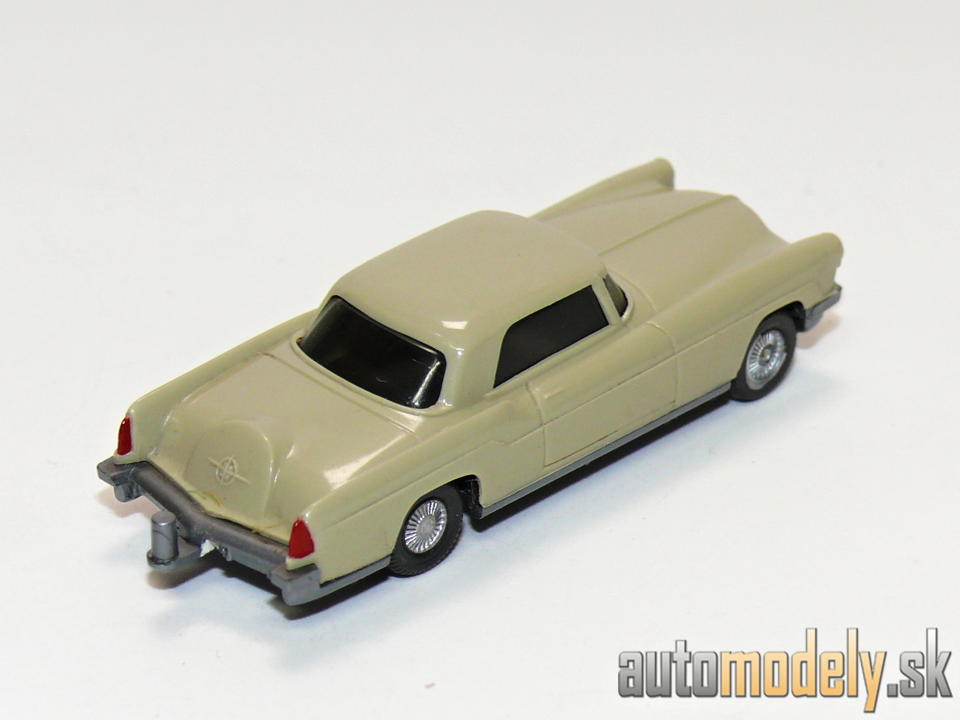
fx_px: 3716
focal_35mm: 134
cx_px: 480
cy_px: 360
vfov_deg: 11.1
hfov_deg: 14.7
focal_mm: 15.9
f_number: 4
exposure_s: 1/30
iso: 100
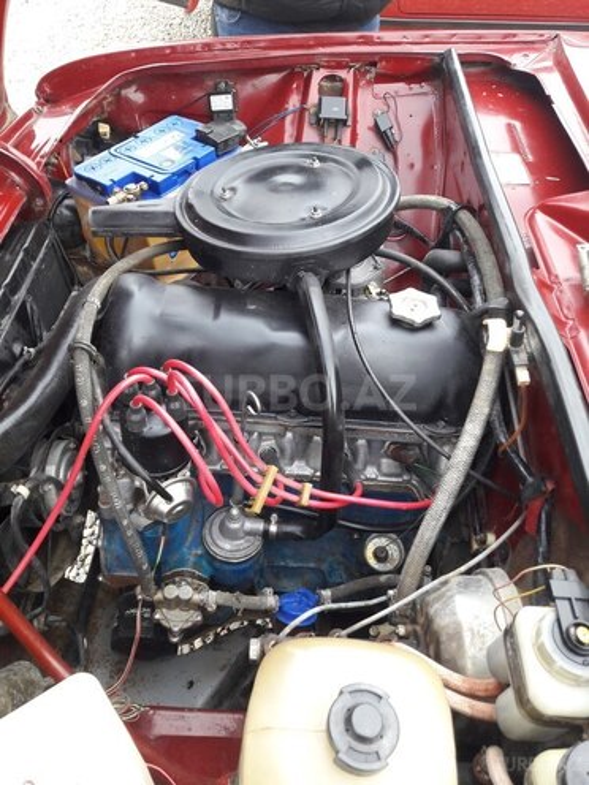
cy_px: 392
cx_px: 294
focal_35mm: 28
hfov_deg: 49.7
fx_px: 635
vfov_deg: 63.4
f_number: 1.9
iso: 40
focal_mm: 3.7
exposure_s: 1/33
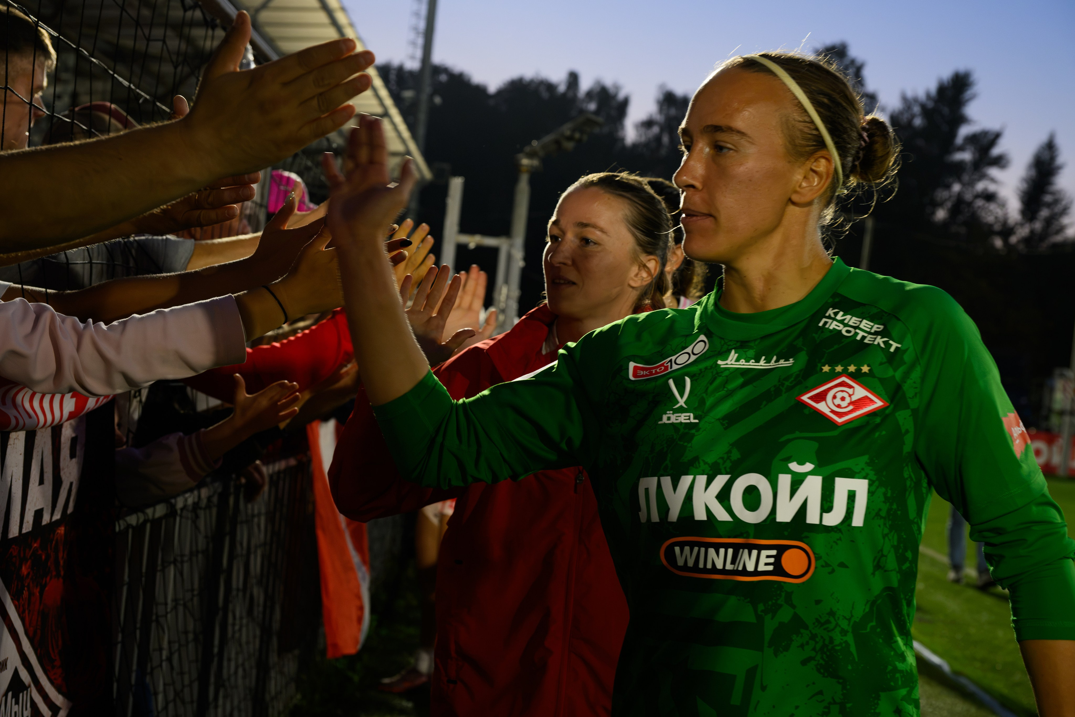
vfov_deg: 24.2
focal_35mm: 56
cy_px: 358
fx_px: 1672
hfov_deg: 35.6
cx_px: 538
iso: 2500
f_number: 6.3
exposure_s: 1/250
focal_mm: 56
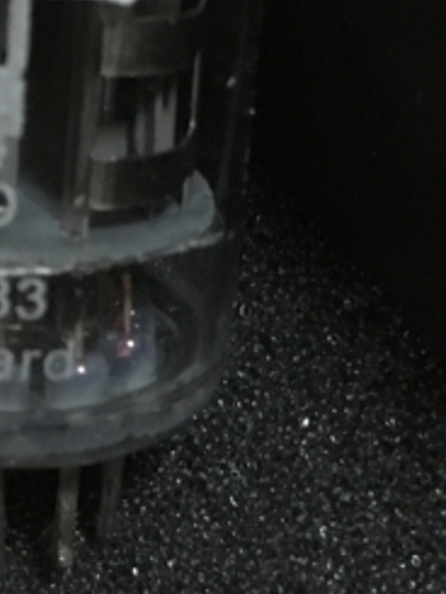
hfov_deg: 12.0
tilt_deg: -56.1
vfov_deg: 16.3
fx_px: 2077
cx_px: -53
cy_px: 339
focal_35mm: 121
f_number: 2.2
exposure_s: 1/15
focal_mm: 4.15
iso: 640
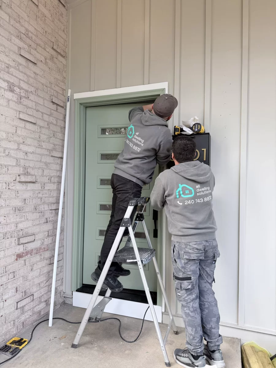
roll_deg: -0.7
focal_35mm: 24
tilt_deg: -2.5
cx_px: 138
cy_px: 184
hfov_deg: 56.8
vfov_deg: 71.6
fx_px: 255
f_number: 1.78
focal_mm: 6.76
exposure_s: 1/166
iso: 100
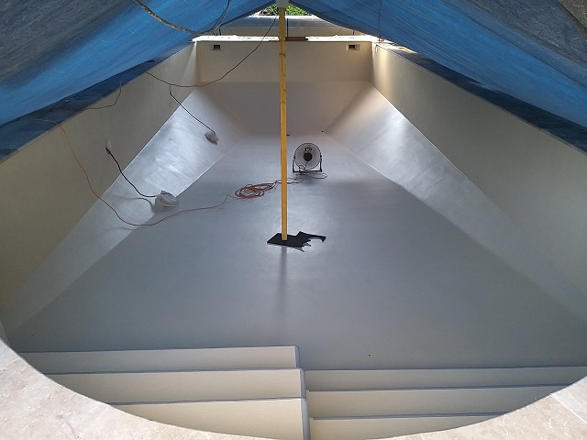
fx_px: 458
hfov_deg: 65.3
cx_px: 294
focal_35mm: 27
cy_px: 220
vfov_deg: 51.4
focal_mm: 3.93
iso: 125
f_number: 1.7
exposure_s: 1/50
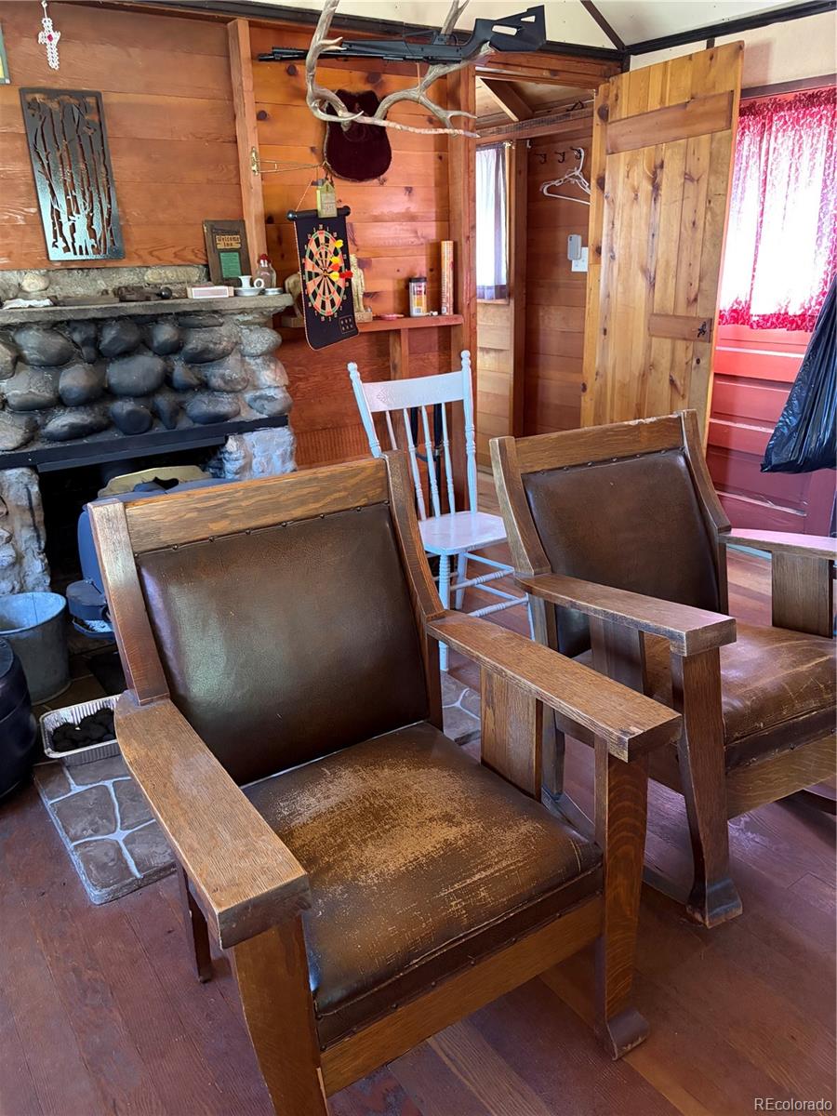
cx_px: 418
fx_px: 838
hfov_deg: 53.1
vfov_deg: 67.3
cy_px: 558
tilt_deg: -18.6
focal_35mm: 26
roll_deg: +2.2
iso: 640
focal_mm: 5.96
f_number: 1.6
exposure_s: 1/32
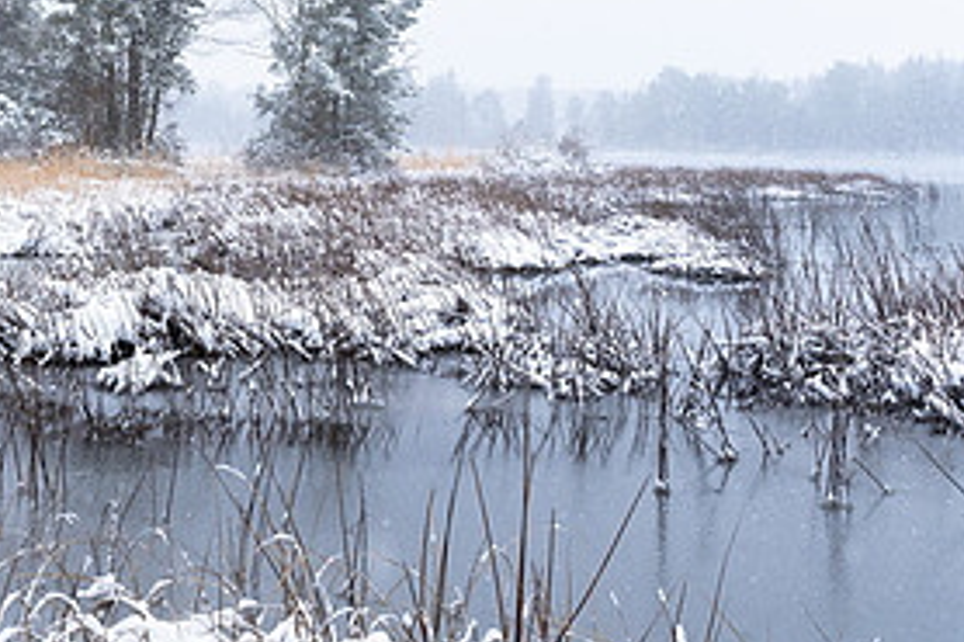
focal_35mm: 53
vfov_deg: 24.8
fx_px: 1418
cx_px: 125
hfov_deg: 35.6
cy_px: 79
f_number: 8
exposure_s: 1/400
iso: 800
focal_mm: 24
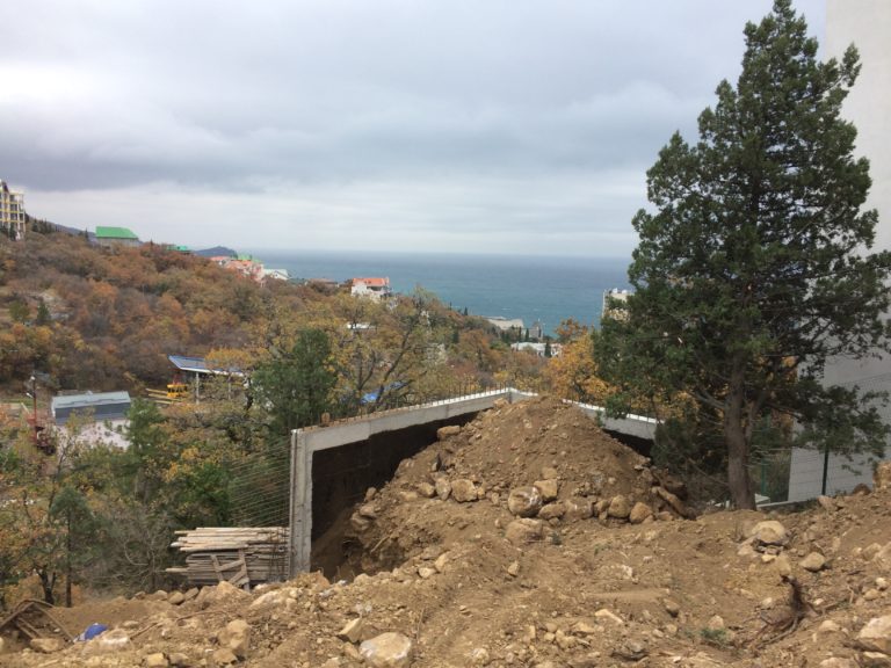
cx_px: 446
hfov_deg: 61.7
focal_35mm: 29
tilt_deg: -7.9
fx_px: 746
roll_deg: -0.1
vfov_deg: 48.2
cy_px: 334
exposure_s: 1/33
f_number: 2.2
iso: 32
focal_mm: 4.15
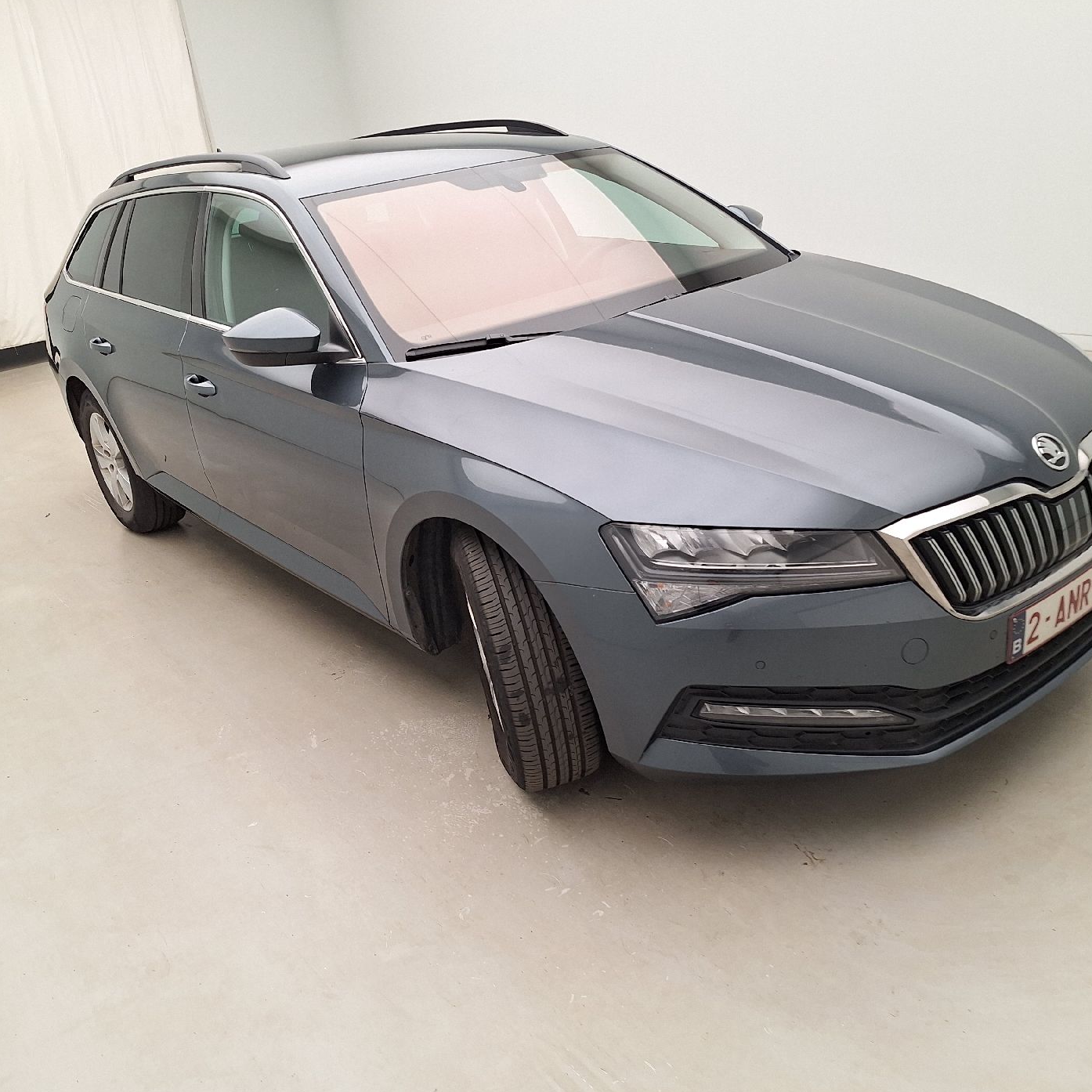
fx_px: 999
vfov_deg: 57.3
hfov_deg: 57.3
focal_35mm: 28
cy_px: 556
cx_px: 562
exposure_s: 1/100
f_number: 1.8
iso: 50
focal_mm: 5.54
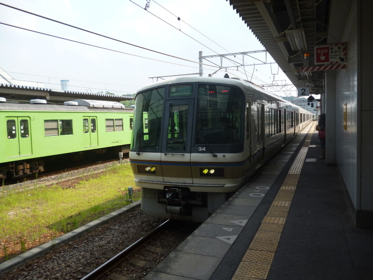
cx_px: 186
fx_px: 302
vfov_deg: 49.7
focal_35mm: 28
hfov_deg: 63.4
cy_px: 140
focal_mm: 5
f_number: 3.1
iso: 100
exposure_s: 1/500
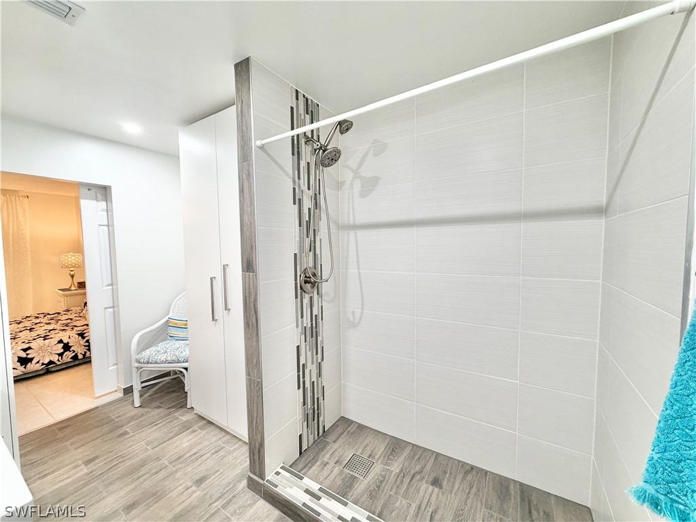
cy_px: 261
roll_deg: +0.5
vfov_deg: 85.7
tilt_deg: -2.7
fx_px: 281
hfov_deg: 102.1
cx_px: 348
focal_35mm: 14
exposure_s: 1/120
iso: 250
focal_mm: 2.22
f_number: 2.2
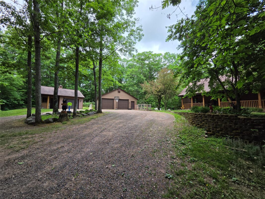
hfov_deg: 106.2
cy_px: 100
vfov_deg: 89.9
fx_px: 100
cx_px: 132
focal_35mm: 13
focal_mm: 2.2
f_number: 2.2
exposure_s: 1/973
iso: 100
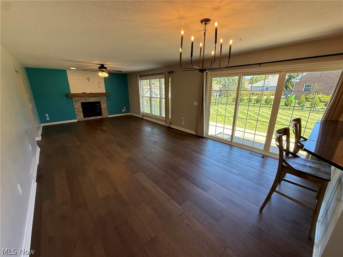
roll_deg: +0.4
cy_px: 128
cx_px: 172
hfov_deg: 102.1
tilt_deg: -14.0
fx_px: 139
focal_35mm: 14
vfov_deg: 85.7
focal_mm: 2.22
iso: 80
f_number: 2.2
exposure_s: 1/120
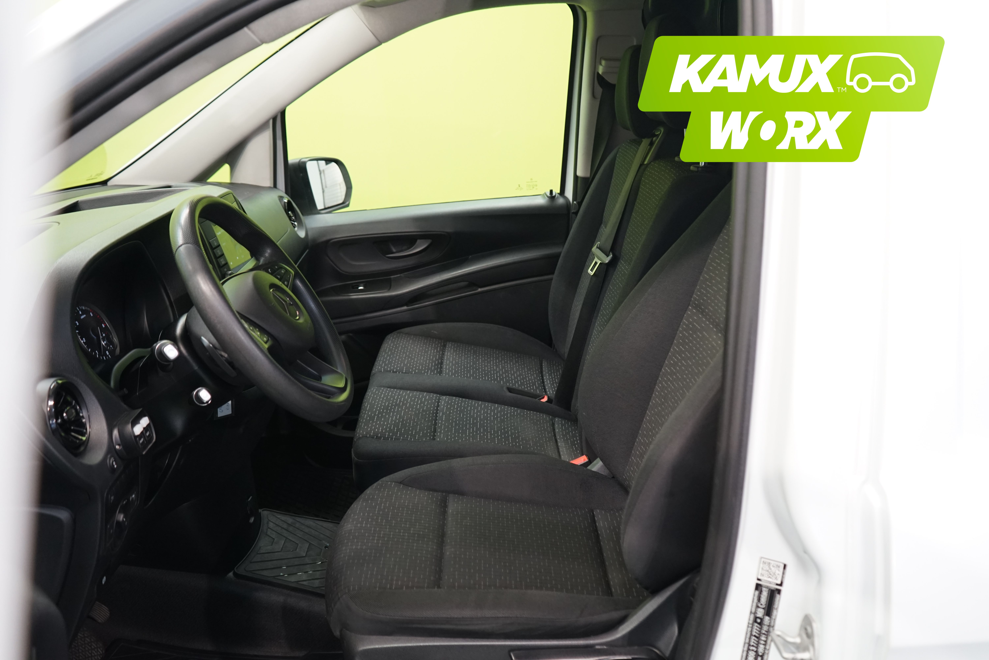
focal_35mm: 33
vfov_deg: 40.0
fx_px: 907
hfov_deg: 57.2
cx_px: 494
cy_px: 330
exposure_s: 1/40
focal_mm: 33
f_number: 4.5
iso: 1250
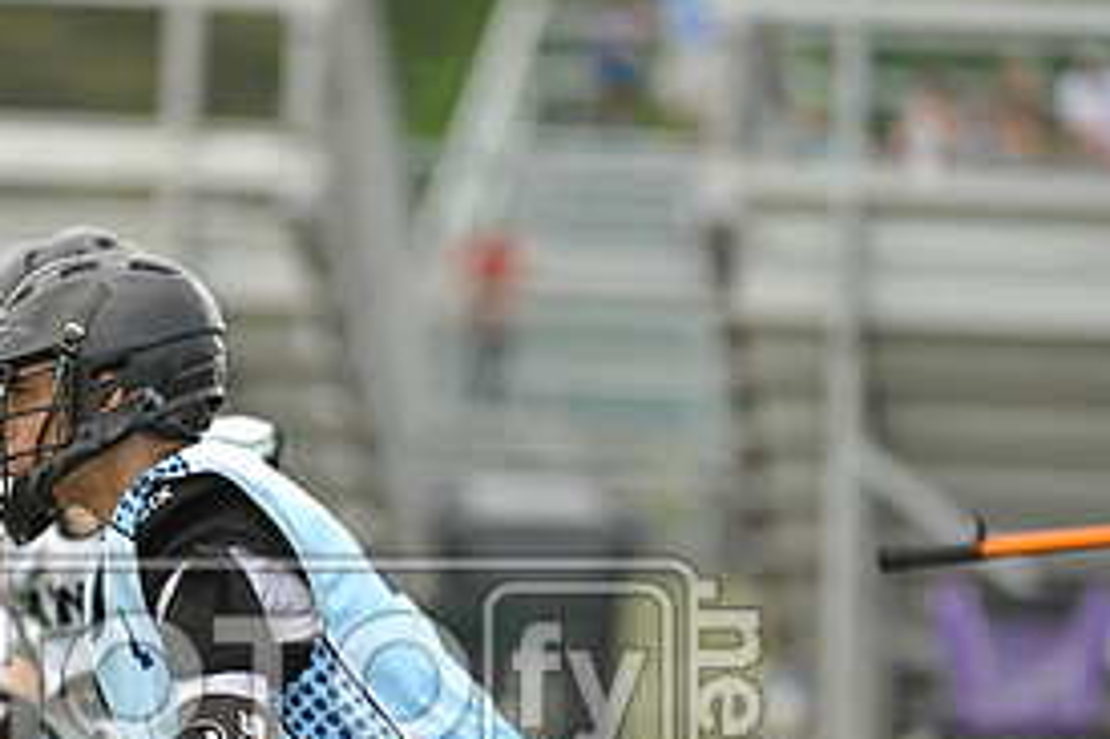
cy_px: 707
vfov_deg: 2.3
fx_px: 18180
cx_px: 254
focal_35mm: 590
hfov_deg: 3.5
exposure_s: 1/2000
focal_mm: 280
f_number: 4
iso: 800
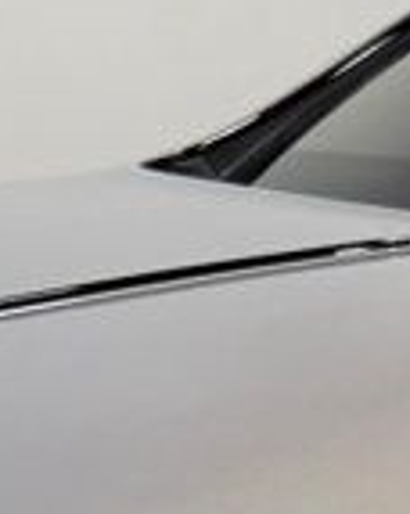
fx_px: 2554
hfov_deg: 9.1
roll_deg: -2.8
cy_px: 1129
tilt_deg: -23.6
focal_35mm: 168
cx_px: 417
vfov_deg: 10.3
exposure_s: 1/254
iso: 64
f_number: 1.78
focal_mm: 6.76
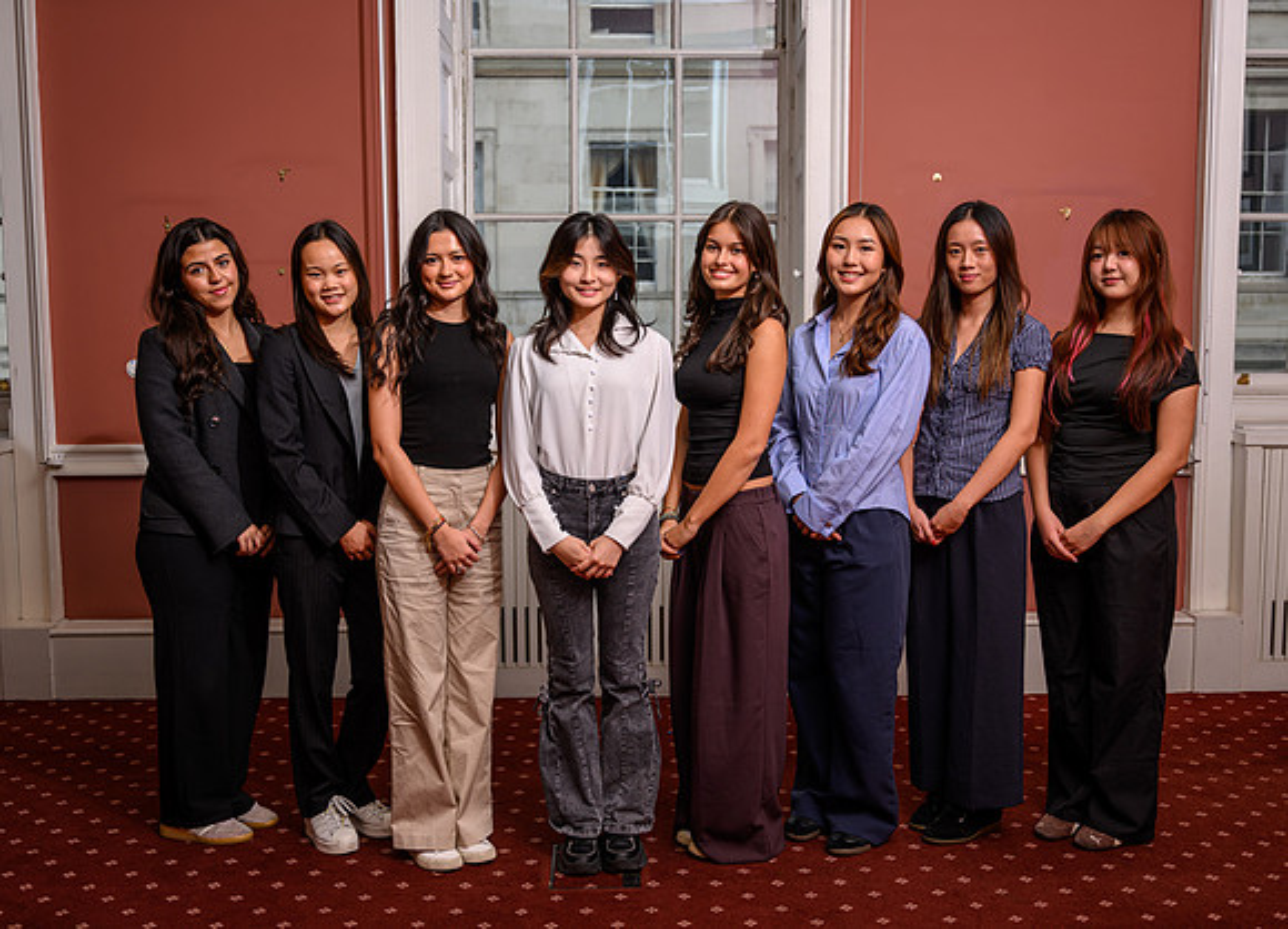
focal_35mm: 39
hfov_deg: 48.3
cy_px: 464
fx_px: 1436
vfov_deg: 35.8
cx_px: 674
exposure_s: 1/200
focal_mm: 36
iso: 50
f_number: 4
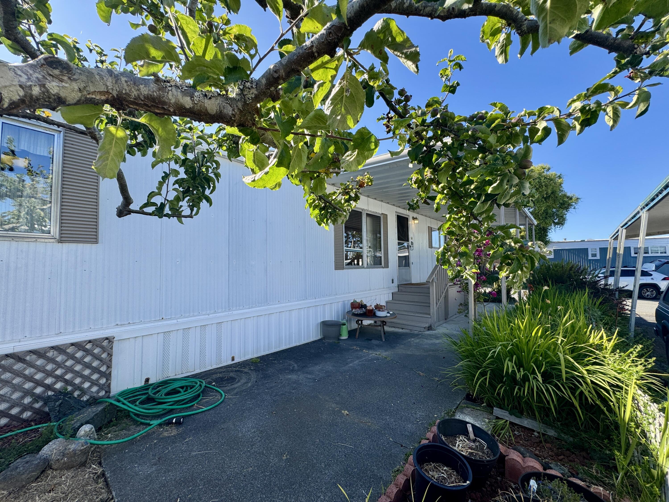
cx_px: 334
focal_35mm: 14
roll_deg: +0.0
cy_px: 251
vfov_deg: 85.7
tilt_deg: +2.3
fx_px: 271
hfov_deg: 102.1
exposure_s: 1/485
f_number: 2.2
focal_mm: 2.22
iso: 40
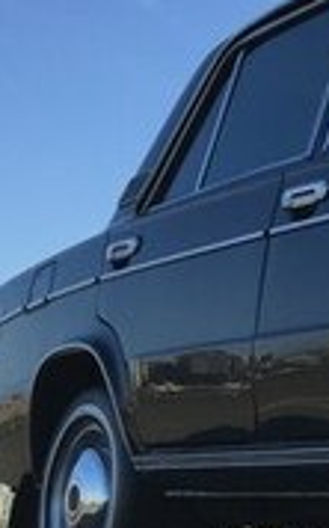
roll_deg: -4.0
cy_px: 473
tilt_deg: +4.4
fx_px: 1638
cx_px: 830
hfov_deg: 9.9
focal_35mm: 114
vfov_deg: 18.0
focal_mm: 4.15
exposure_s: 1/989
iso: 32
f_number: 2.2
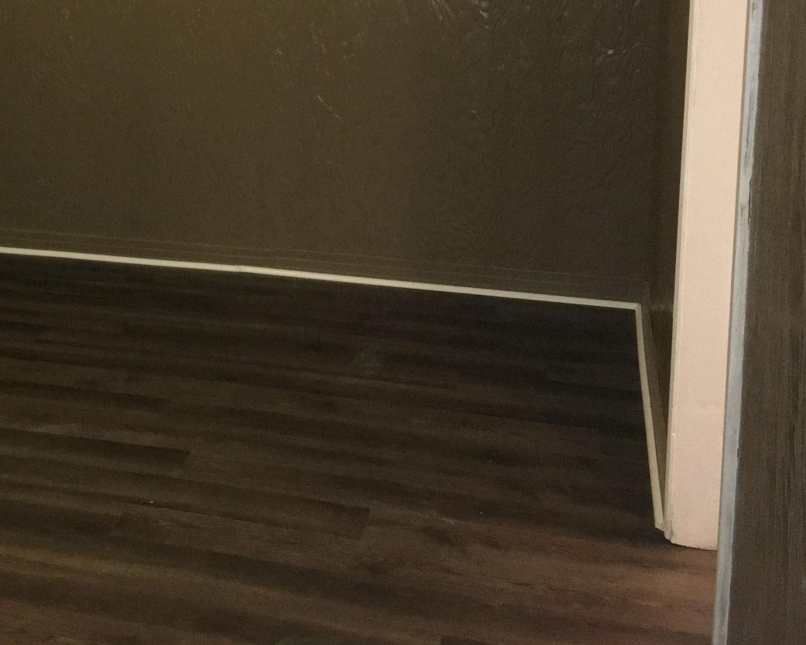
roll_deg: +0.8
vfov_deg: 26.2
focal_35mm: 56
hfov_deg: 32.3
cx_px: 115
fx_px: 1336
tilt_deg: -7.7
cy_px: 51
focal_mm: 4.15
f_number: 2.2
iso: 250
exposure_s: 1/16
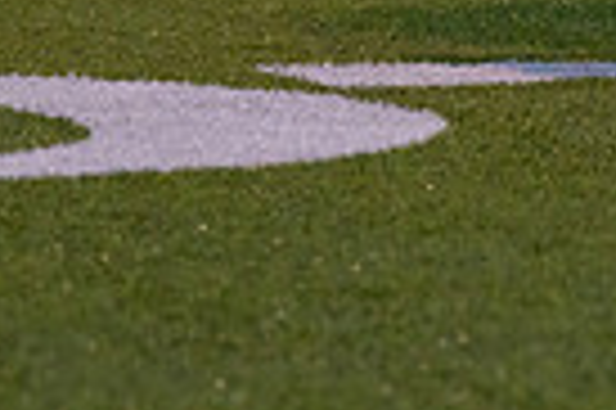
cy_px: -479
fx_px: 7537
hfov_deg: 4.7
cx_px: 871
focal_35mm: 441
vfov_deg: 3.1
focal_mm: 79
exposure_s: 1/1600
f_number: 2.8
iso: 1250
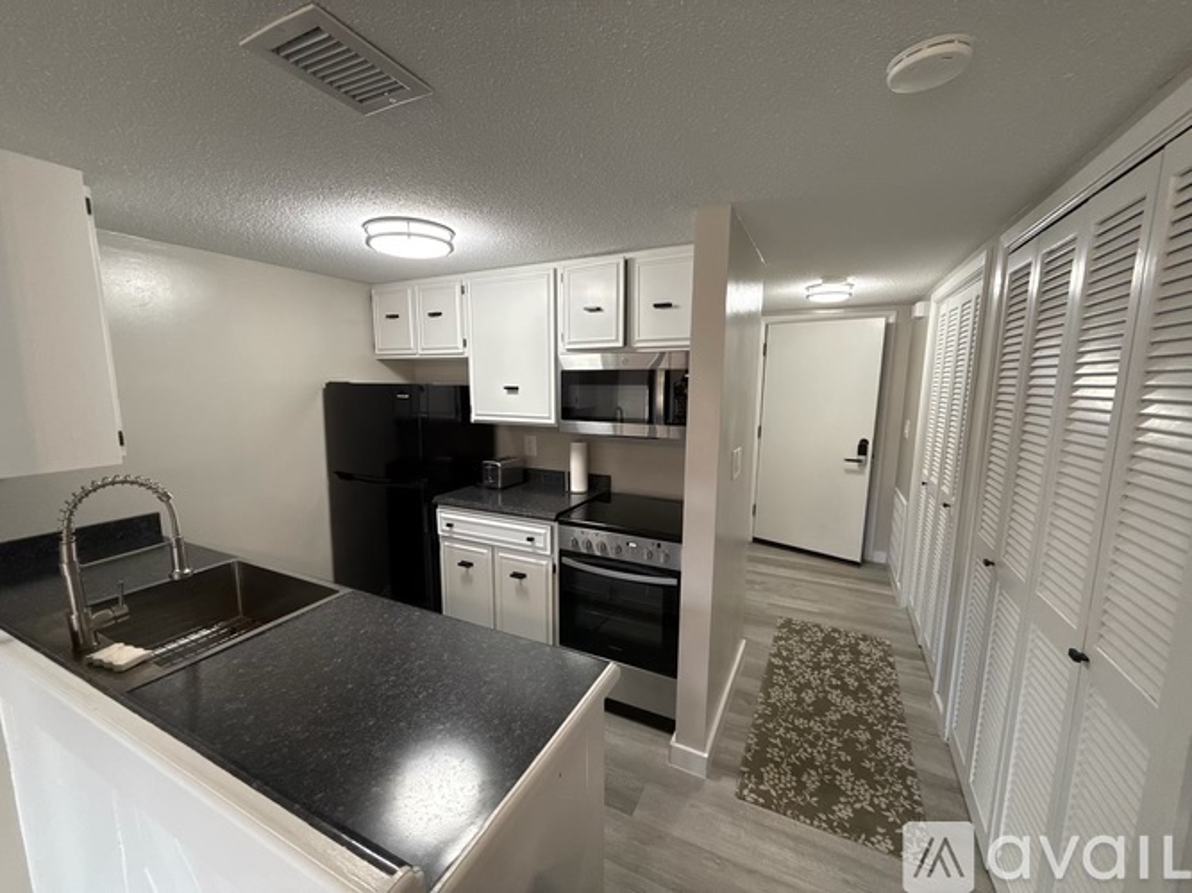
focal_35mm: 14
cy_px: 446
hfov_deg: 102.1
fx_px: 482
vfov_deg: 85.7
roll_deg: -0.5
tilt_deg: -7.2
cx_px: 596
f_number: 2.2
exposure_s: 1/120
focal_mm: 2.22
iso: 320
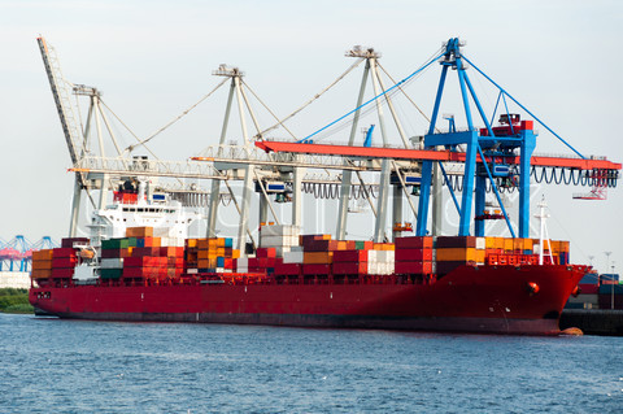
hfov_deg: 14.4
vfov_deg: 9.6
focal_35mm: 142
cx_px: 312
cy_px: 207
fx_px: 2463
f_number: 5.3
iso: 200
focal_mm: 95
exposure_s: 1/1000
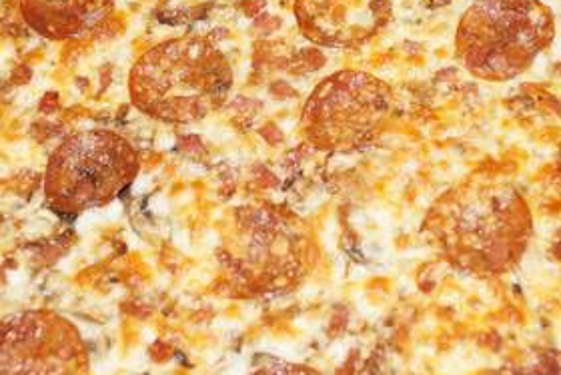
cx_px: 371
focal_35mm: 106
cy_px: 62
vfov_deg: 12.9
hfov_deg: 19.2
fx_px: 1653
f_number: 4.5
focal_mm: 30
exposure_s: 1/160
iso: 640
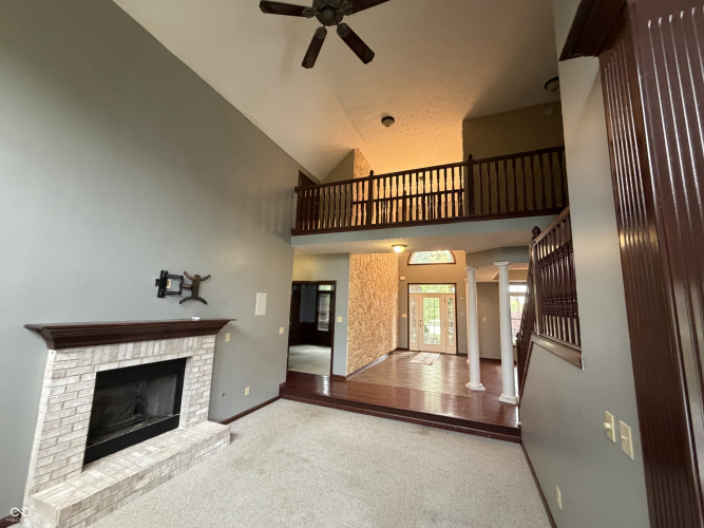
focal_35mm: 14
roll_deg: -1.2
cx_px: 352
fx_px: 285
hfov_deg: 102.1
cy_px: 264
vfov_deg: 85.7
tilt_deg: +10.0
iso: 500
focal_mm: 2.22
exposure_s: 1/60
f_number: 2.2
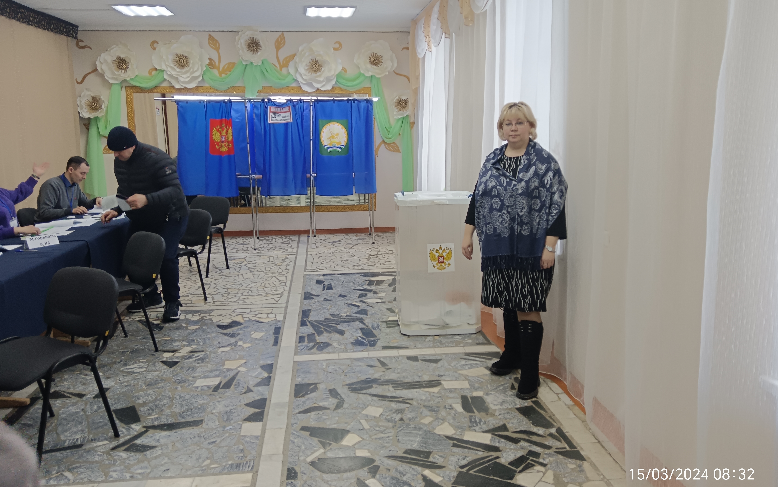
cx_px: 387
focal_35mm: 29
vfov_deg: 43.0
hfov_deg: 64.6
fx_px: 615
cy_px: 208
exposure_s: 1/100
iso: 493
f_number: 1.9
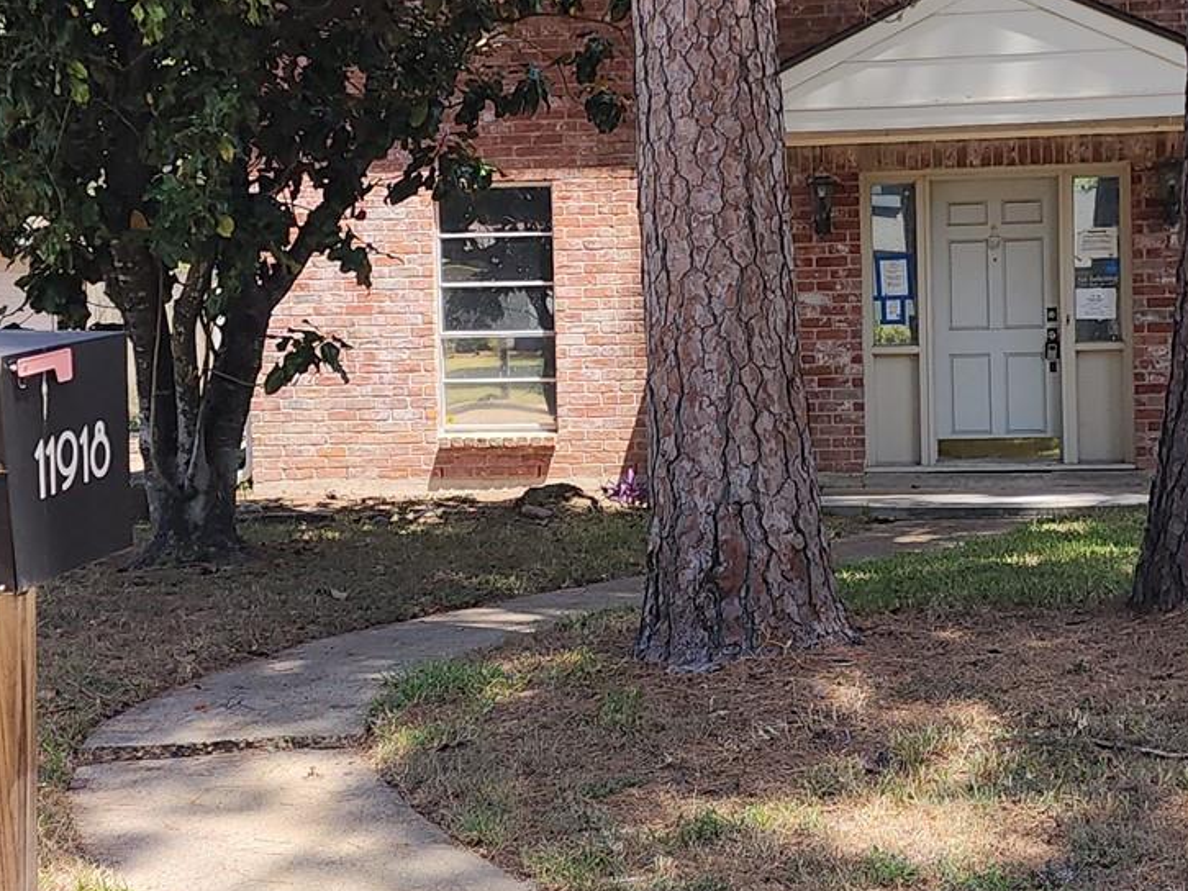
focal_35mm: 65
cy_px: 359
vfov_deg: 22.6
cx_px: 713
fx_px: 2231
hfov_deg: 29.7
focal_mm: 6.4
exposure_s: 1/439
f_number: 1.8
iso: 12
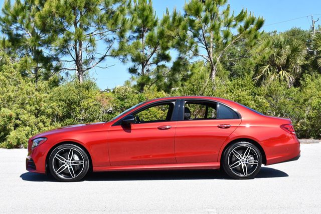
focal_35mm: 56
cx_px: 160
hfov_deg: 35.6
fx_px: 500
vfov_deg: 24.2
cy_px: 107
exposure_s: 1/250
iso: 180
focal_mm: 28
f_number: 8
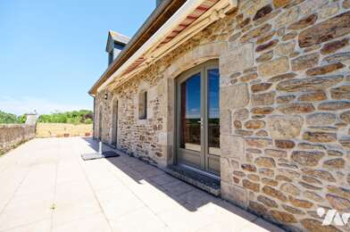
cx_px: 175
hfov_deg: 96.8
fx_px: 155
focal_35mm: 16
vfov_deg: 73.5
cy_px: 116
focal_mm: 16
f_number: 7.1
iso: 100
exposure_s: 1/320
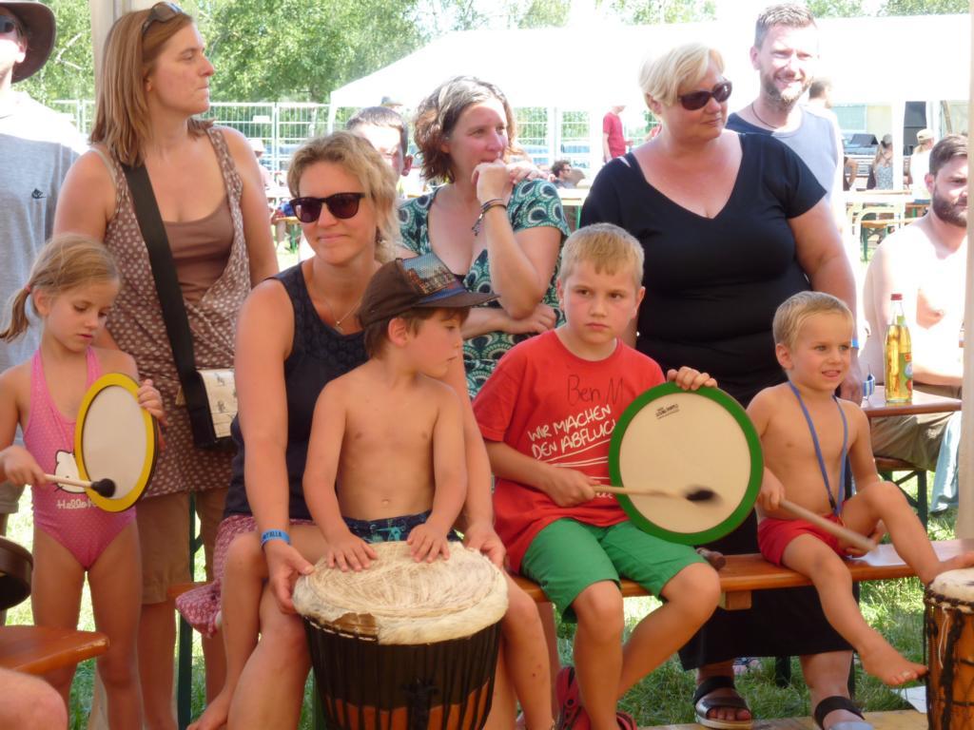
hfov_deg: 18.9
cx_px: 487
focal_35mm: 104
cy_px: 365
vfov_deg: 14.2
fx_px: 2926
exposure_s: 1/80
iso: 80
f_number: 4.3
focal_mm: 17
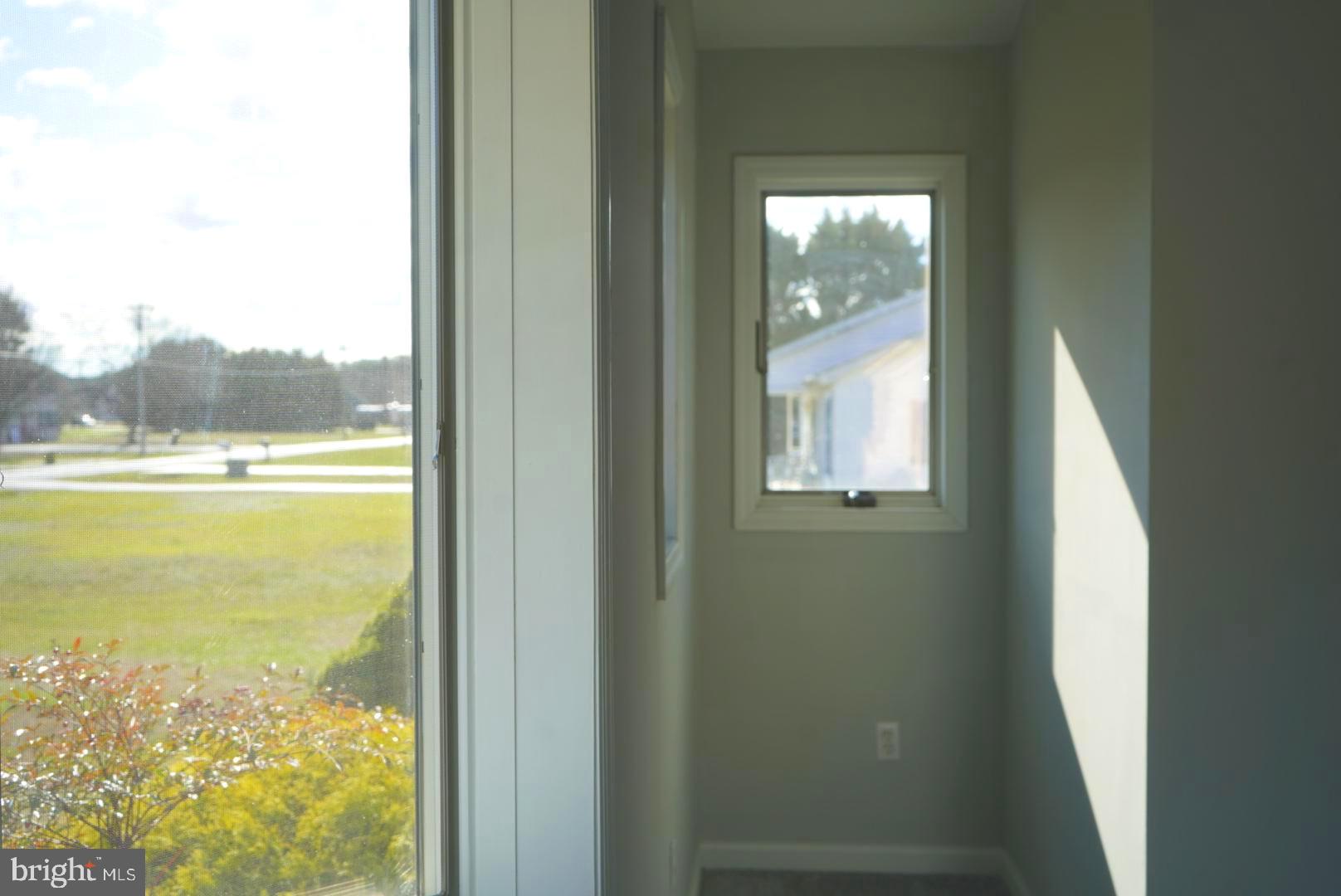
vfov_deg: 35.1
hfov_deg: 50.7
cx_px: 670
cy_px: 448
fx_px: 1416
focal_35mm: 38
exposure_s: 1/80
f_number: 5.6
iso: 100
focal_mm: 38
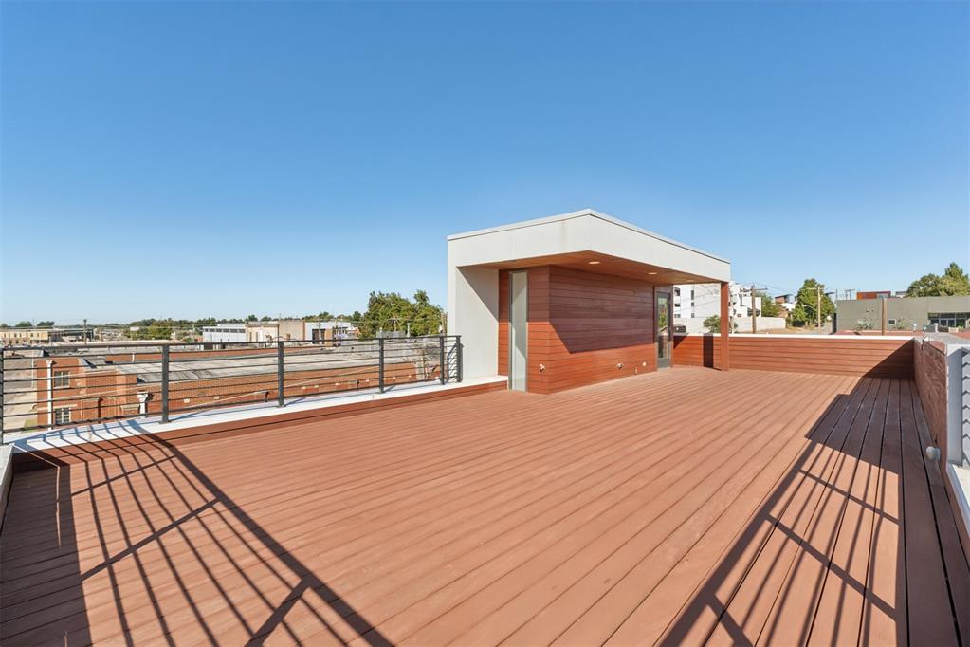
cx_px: 485
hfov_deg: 97.6
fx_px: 424
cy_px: 324
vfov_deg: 74.6
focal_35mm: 16
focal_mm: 10.5
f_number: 8
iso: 200
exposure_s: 1/640
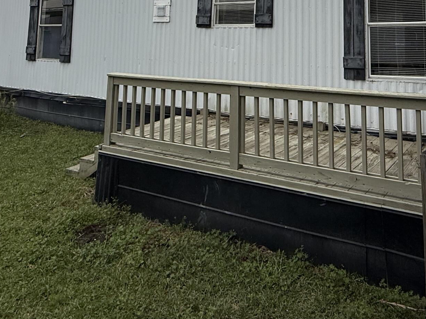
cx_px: 293
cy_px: -12
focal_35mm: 34
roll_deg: -0.7
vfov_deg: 36.7
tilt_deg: +6.1
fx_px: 418
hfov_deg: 52.6
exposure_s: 1/2841
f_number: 2.2
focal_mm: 2.22
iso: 64
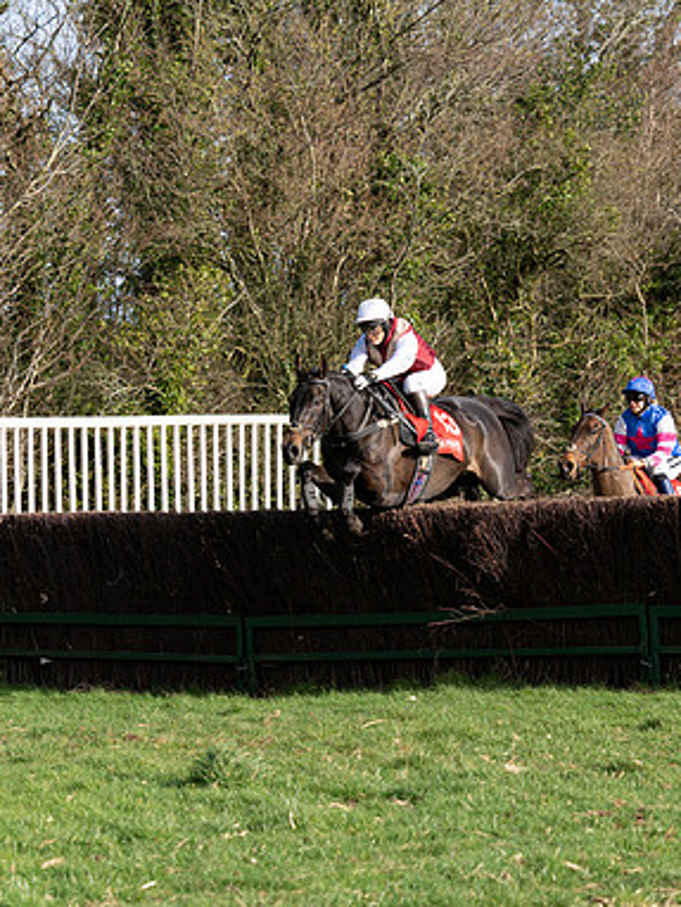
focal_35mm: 124
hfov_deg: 11.9
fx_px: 3249
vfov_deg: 15.9
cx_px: 539
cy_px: 450
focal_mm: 85
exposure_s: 1/1250
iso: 200
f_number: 4
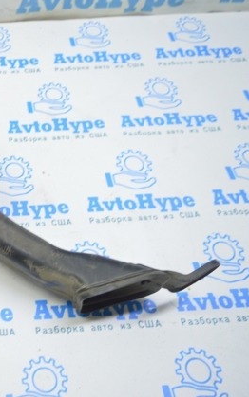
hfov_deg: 26.8
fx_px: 456
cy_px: 197
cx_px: -54
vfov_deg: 47.2
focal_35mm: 42
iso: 400
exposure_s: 1/40
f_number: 3.5
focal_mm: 18
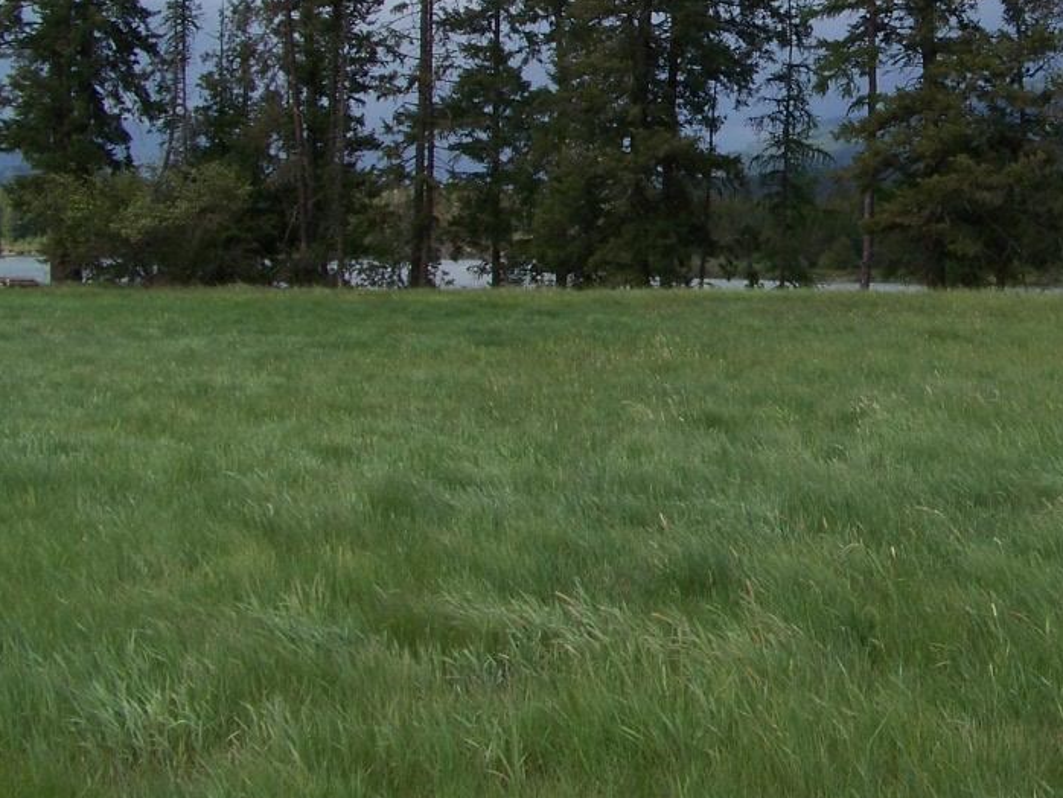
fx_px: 2027
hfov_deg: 28.8
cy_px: 116
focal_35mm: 66
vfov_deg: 21.9
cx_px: 825
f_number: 5.6
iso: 64
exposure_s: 1/250
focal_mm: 5.85
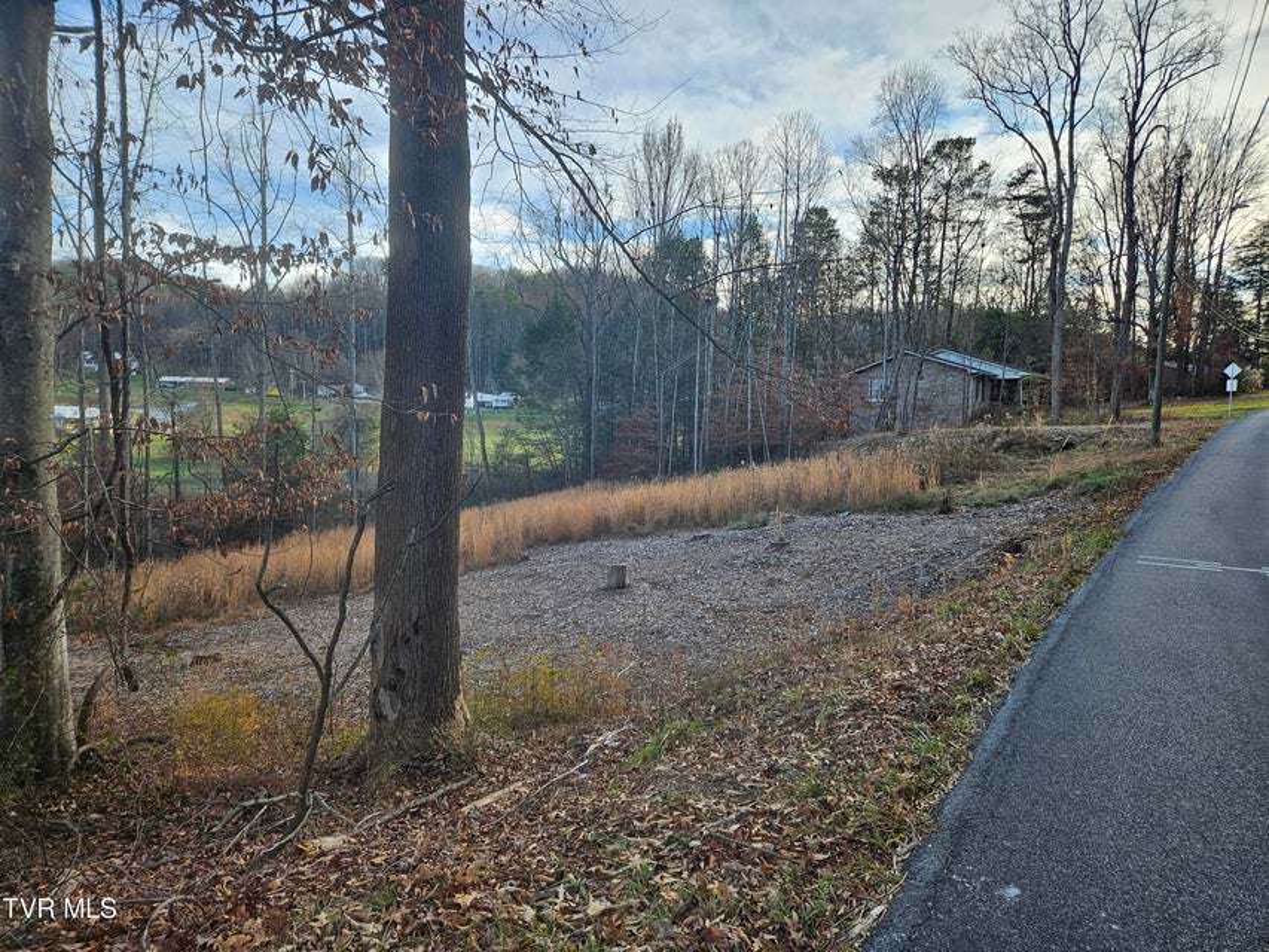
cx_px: 634
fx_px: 843
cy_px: 476
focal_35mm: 23
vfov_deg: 58.9
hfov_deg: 73.9
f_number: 1.8
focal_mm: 5.4
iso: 25
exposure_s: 1/312
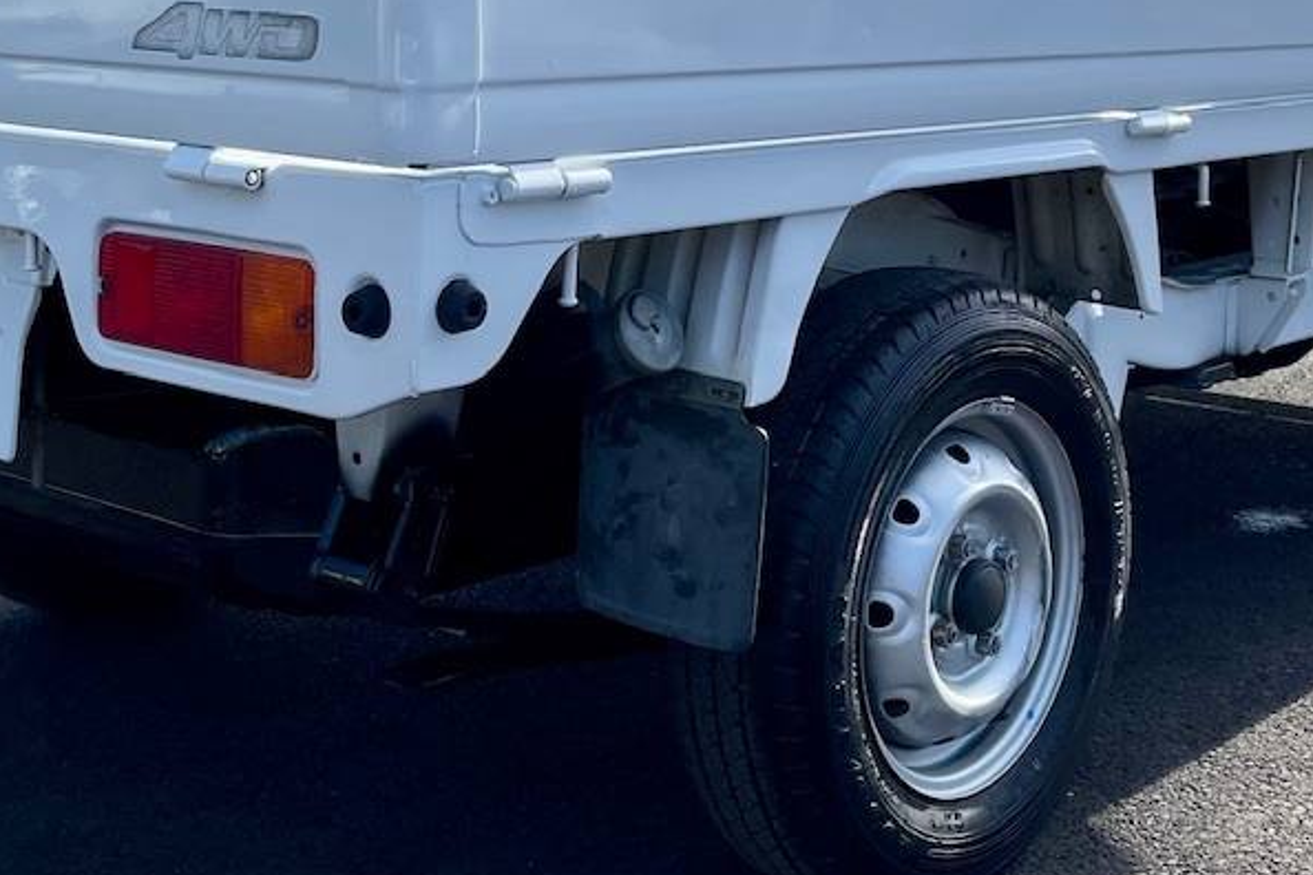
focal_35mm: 56
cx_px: 685
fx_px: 2042
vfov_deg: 23.6
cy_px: 95
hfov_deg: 35.6
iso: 32
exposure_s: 1/2387
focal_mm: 5.1
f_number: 1.6
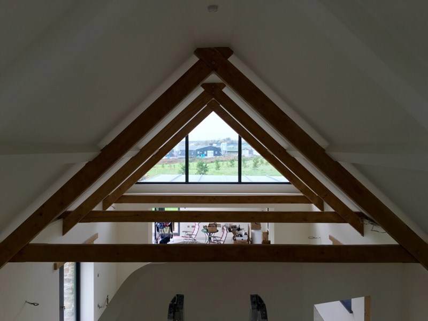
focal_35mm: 29
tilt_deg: -0.8
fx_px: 359
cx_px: 214
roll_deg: +0.2
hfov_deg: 61.7
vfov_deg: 48.2
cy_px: 160
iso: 40
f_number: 2.2
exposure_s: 1/100
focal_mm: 4.15
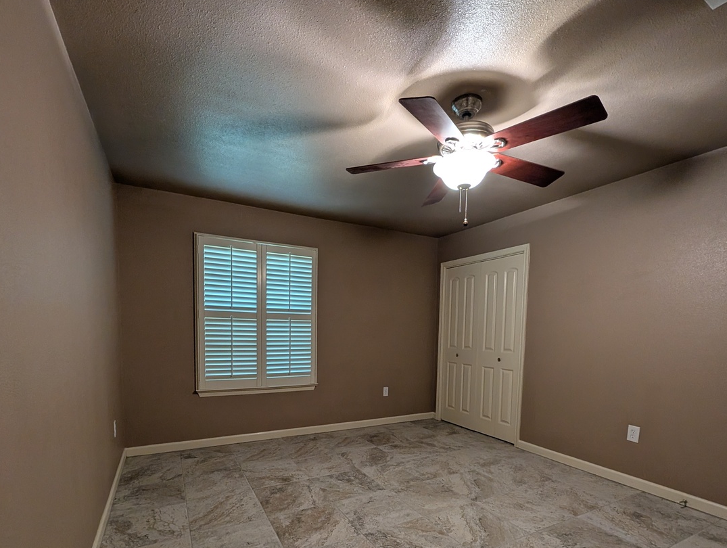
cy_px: 355
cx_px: 360
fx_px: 337
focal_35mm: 16
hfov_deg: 94.4
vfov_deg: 76.3
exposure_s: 1/120
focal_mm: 2.02
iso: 281
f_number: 1.7
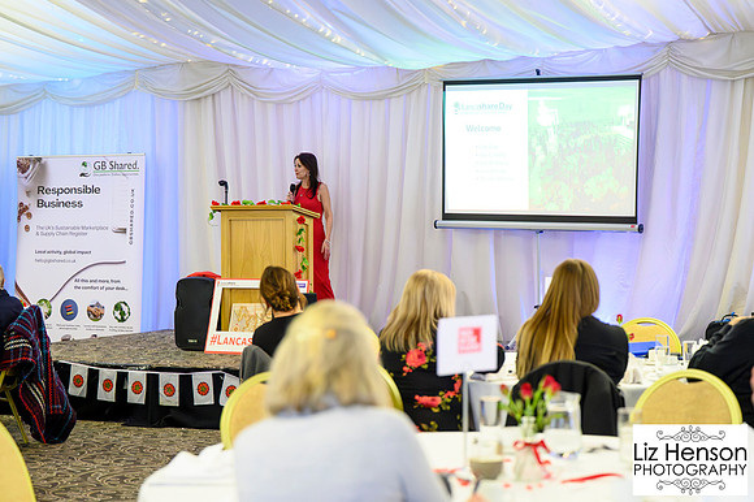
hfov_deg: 28.2
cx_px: 377
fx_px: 1500
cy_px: 251
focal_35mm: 72
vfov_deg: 19.0
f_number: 3.2
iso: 12800
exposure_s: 1/200
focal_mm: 70
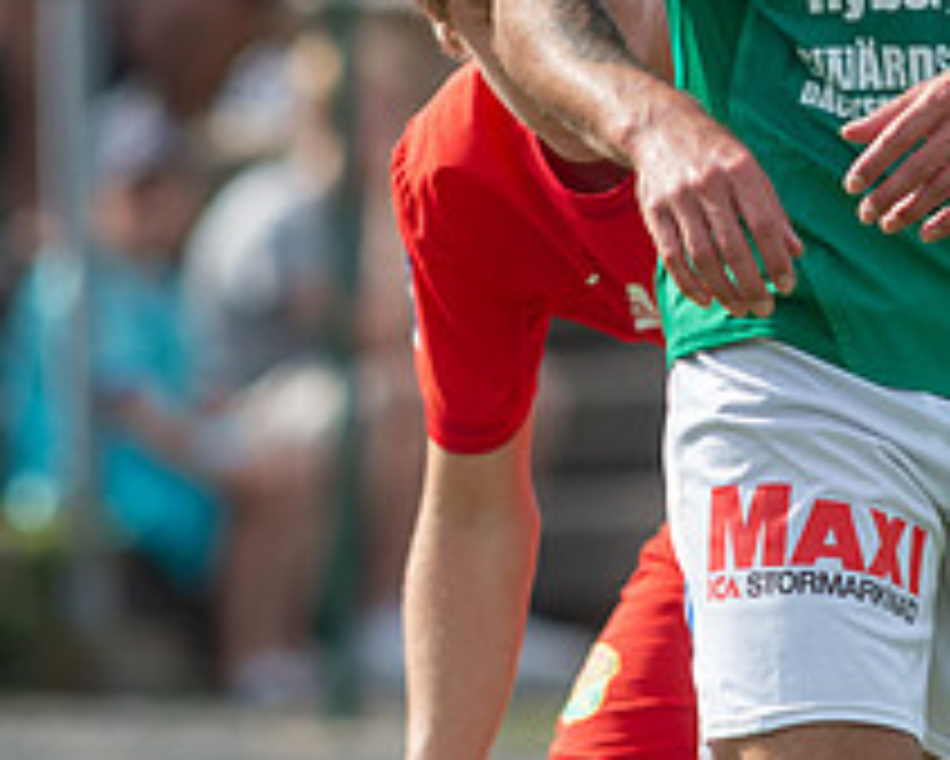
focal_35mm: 1082
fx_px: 30436
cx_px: 1040
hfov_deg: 1.8
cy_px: -4
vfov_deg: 1.4
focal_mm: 420
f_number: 4.5
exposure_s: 1/1600
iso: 450
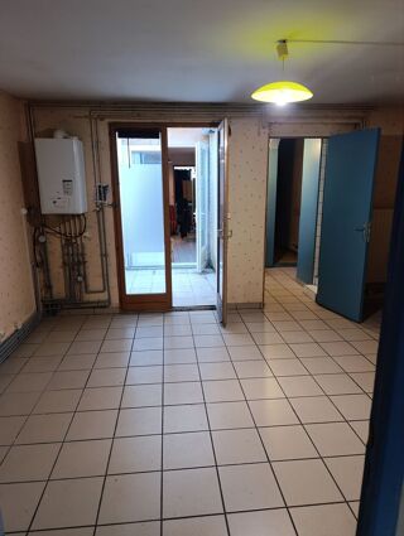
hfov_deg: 59.0
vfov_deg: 73.8
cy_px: 268
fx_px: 357
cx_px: 202
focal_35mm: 23
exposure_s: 1/50
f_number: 1.6
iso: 1000
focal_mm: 6.14
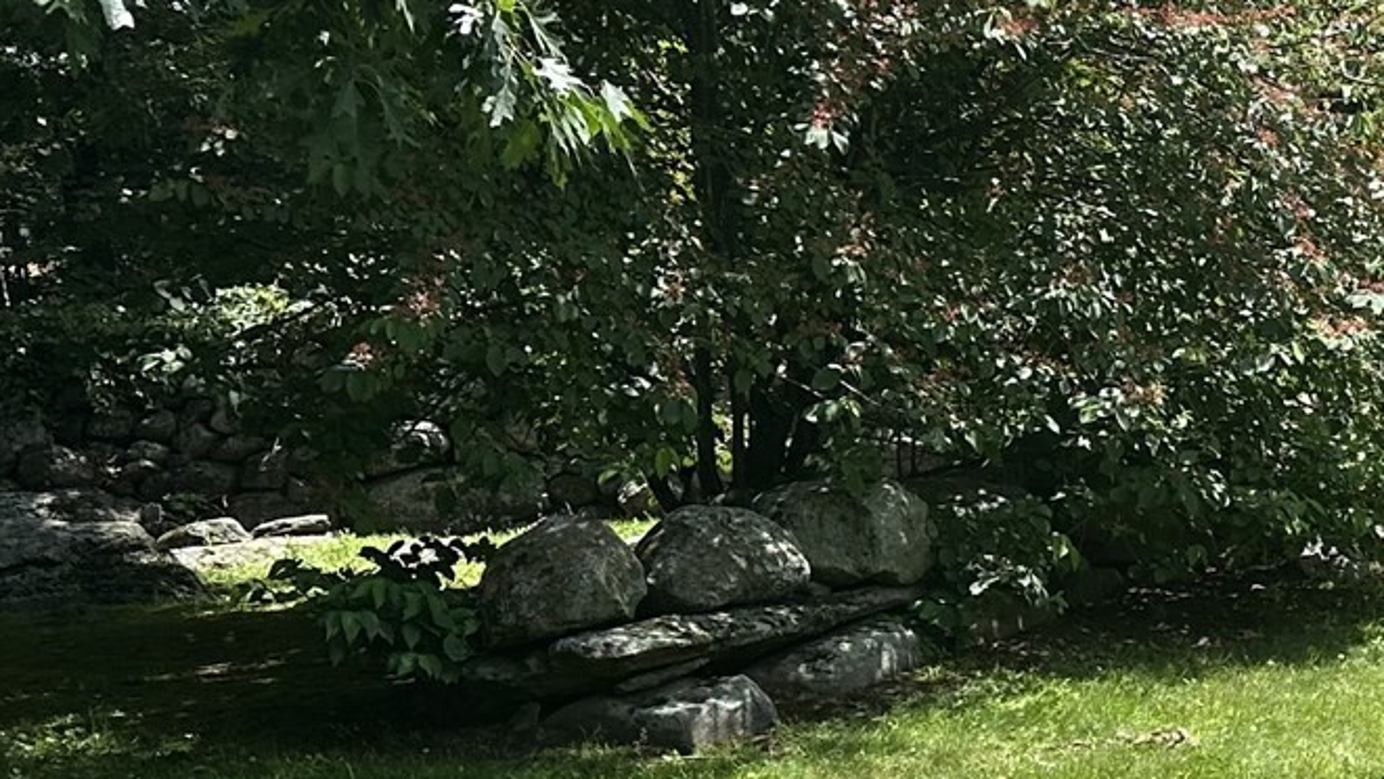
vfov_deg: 14.9
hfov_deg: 23.2
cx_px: 1803
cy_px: 555
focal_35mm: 81
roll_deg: +2.4
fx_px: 2973
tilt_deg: -4.5
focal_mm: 6.86
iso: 80
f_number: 1.78
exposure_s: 1/2155
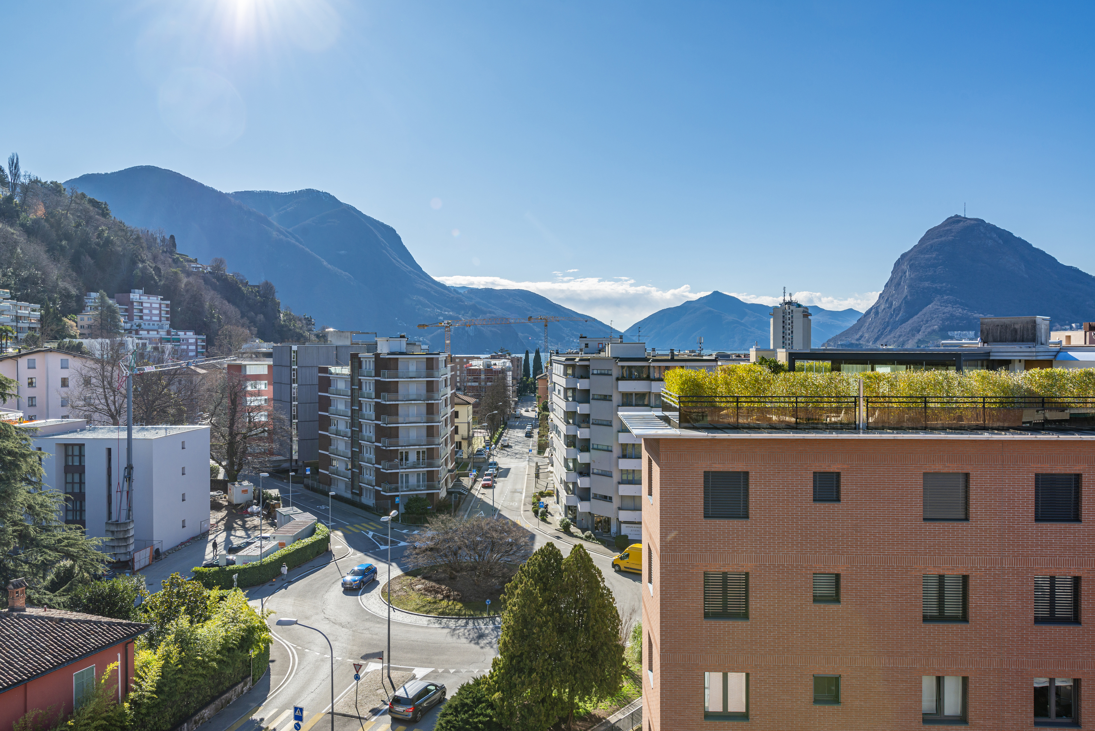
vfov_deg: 53.2
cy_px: 366
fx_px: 730
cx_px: 548
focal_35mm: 24
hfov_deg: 73.7
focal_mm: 24
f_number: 9
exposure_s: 1/250
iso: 100
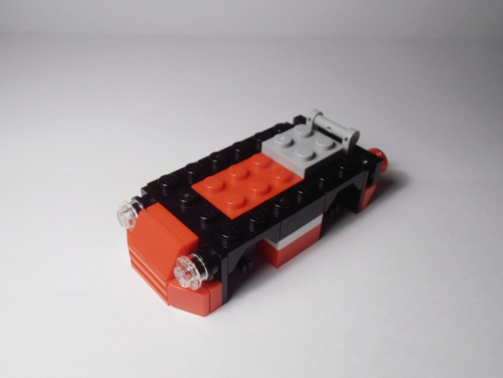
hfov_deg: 50.1
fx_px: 538
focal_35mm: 37
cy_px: 189
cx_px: 252
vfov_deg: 38.7
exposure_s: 1/80
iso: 80
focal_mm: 6.61
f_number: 3.9
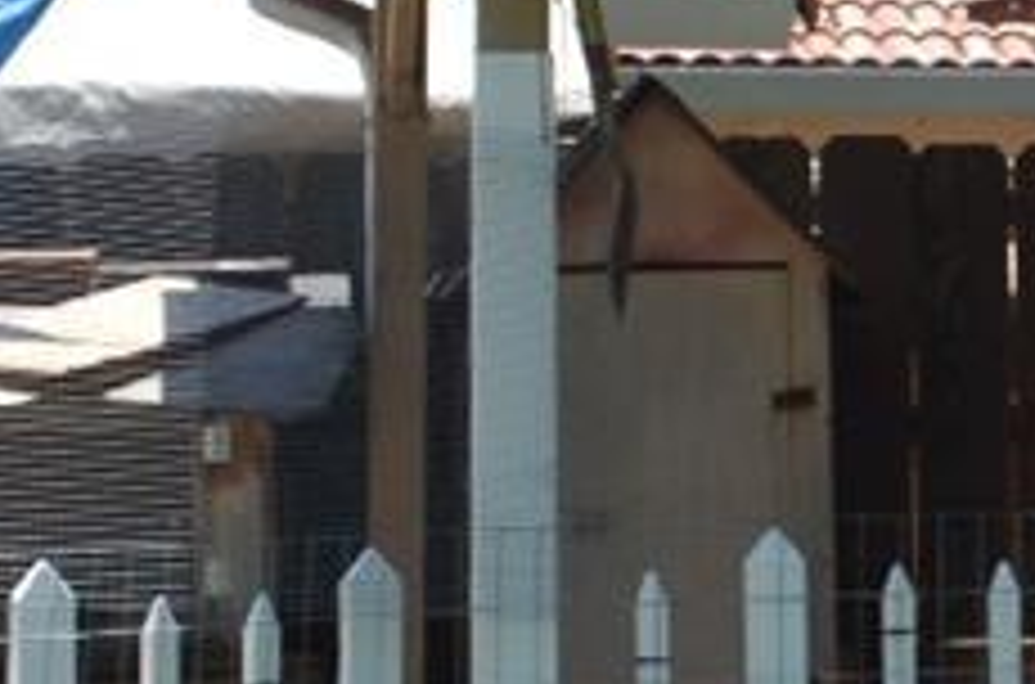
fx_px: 5046
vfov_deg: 7.8
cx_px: 2218
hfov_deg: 10.5
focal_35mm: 176
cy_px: 225
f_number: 8
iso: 200
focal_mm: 18
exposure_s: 1/250
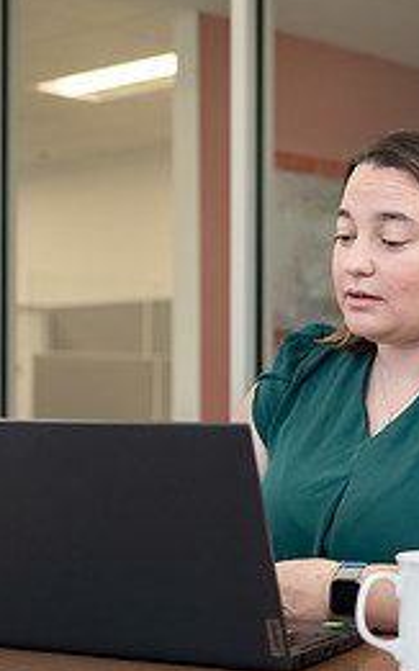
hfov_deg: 14.8
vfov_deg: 23.7
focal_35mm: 87
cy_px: 441
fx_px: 1590
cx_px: 26
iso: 200
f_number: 2.2
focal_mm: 35
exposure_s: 1/160
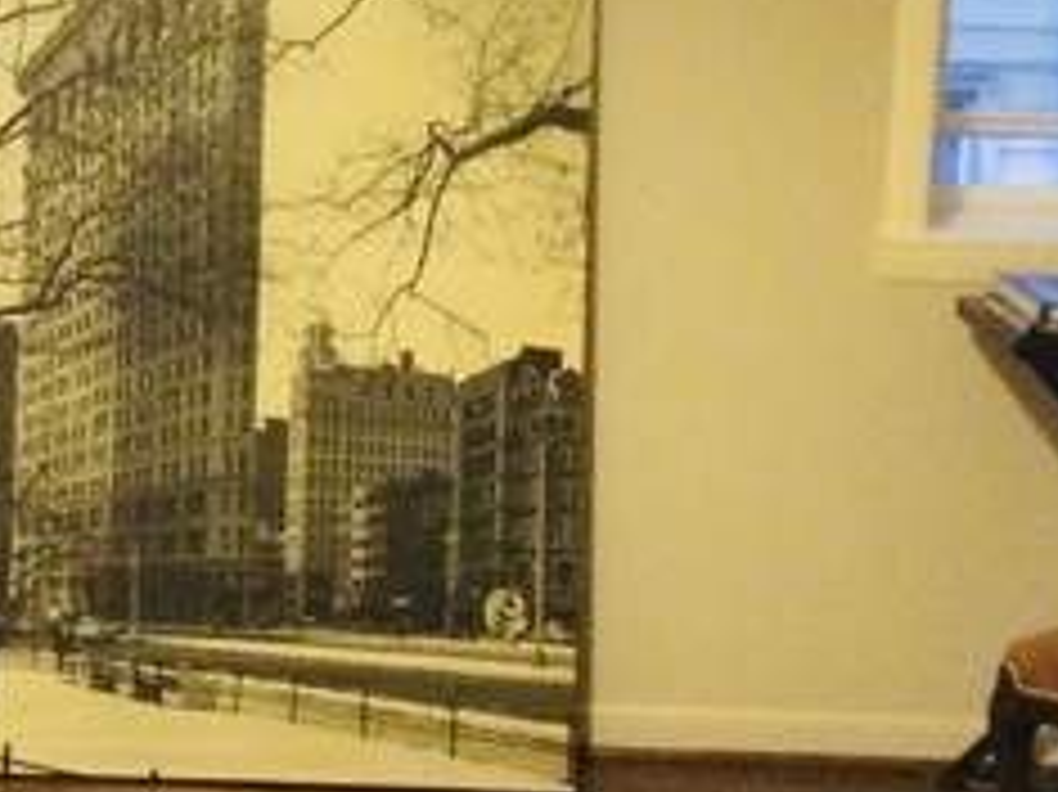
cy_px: 230
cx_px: 164
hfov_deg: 21.2
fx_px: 2780
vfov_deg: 16.2
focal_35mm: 91
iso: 400
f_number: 2.4
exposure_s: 1/15
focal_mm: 3.3
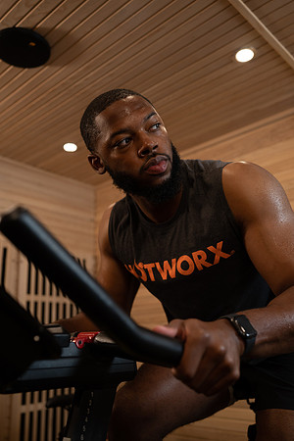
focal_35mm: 35
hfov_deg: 37.9
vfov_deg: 54.4
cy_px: 220
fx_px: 429
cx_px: 147
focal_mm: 35
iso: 400
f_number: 2.8
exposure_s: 1/160
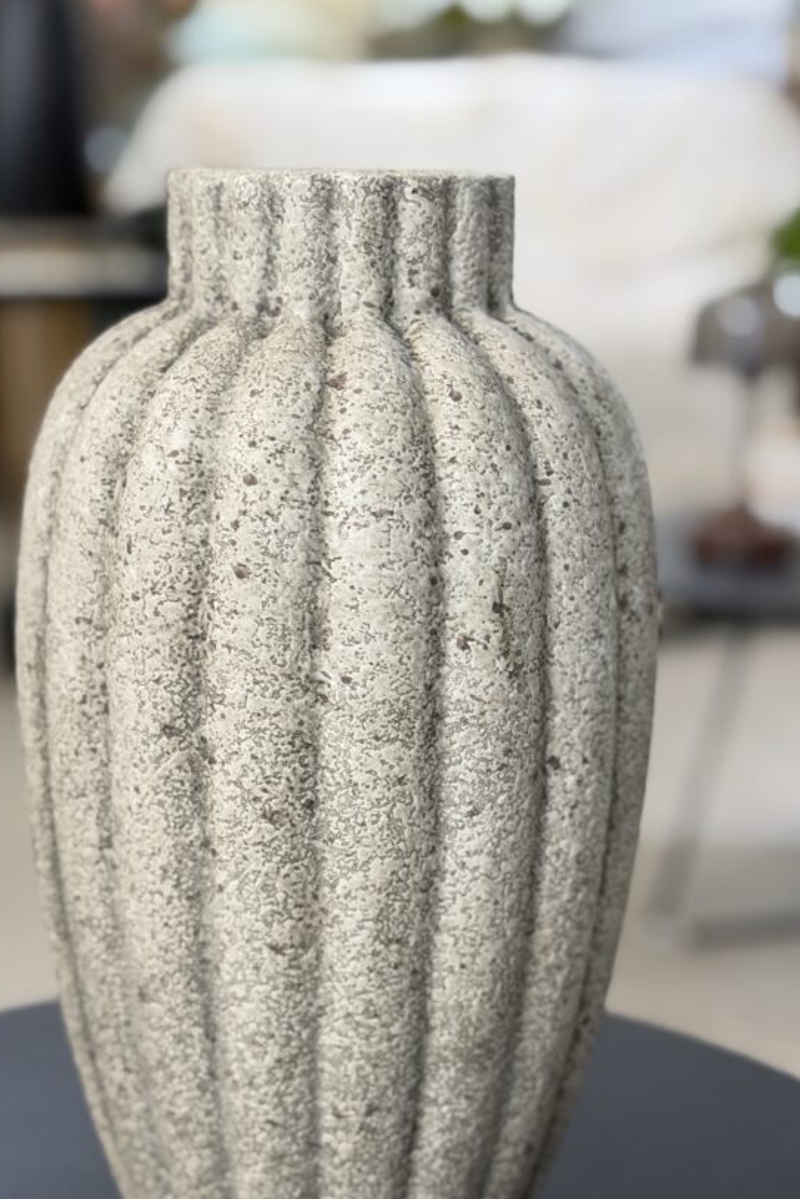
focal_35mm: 63
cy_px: 707
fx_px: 2099
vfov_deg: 31.8
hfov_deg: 21.6
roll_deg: +0.0
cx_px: 340
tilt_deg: -14.8
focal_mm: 6.76
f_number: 1.78
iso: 100
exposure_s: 1/60
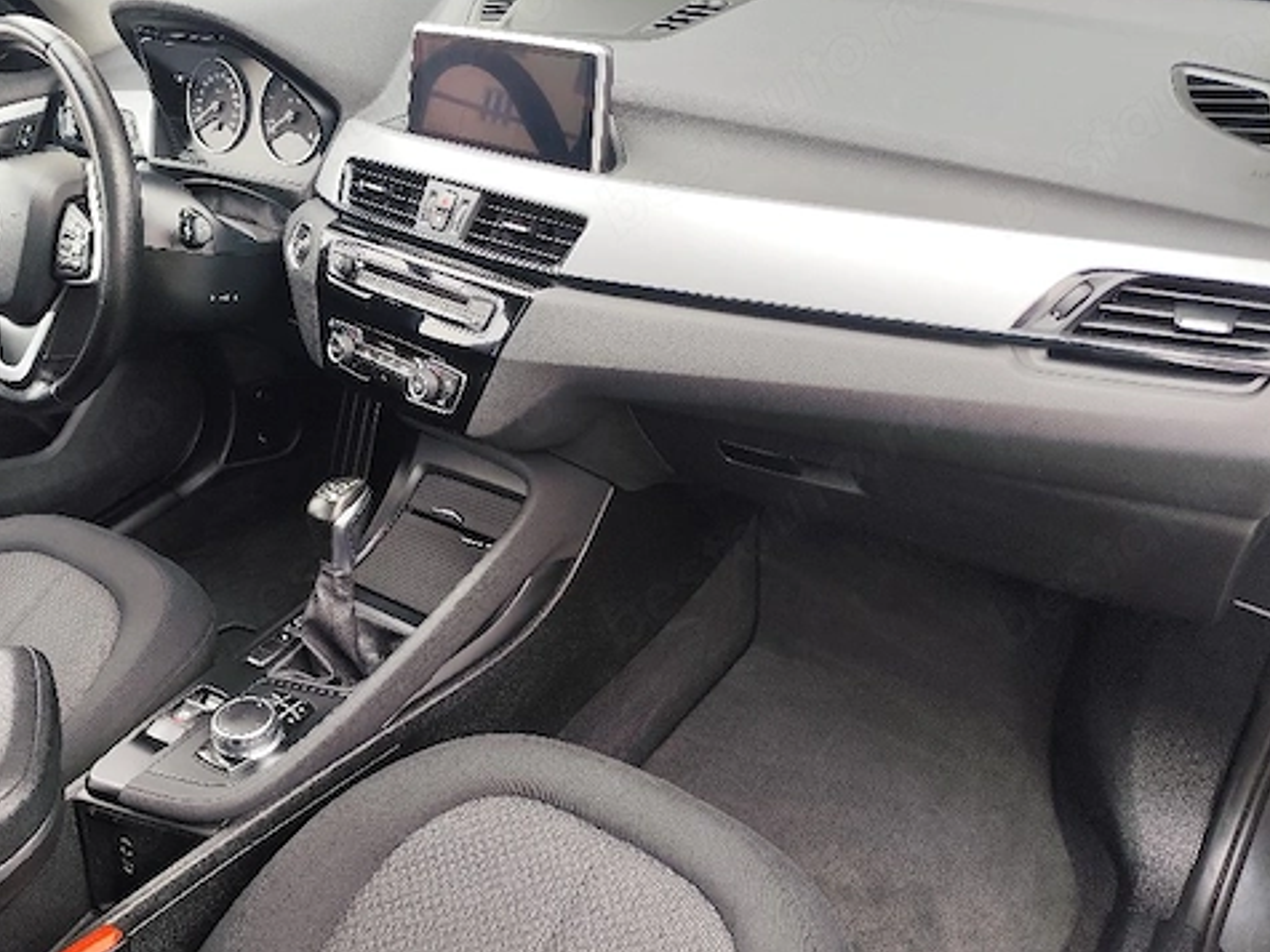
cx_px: 512
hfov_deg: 61.2
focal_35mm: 29
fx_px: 1064
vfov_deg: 48.1
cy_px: 539
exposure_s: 1/100
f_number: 1.65
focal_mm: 6.19
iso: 80
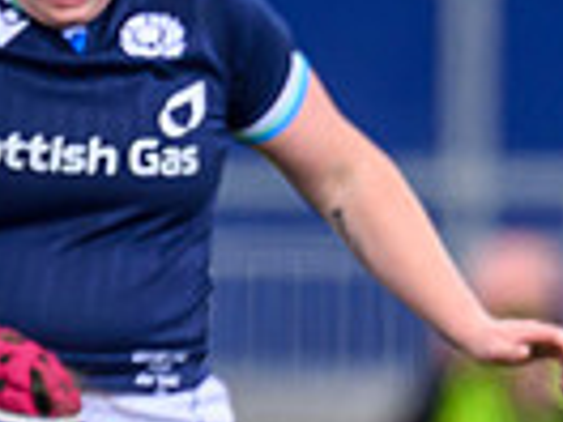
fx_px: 69025
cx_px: 1126
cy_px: 701
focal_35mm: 4244
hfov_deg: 0.5
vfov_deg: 0.4
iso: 500
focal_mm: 560
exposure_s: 1/1250
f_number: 4
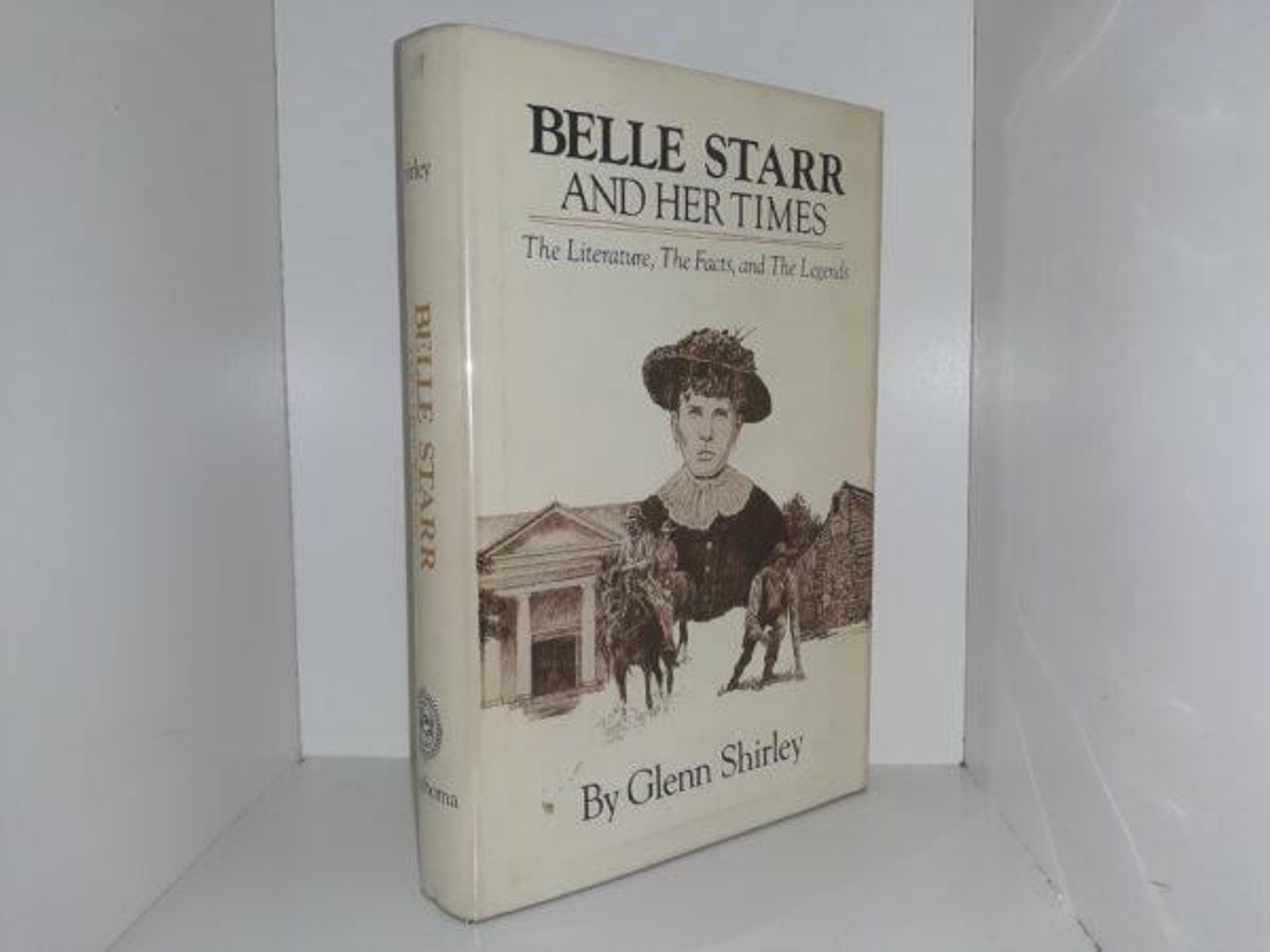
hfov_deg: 63.4
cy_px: 476
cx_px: 635
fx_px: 1027
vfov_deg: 49.7
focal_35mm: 28
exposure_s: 1/211
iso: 40
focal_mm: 3.7
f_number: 1.7
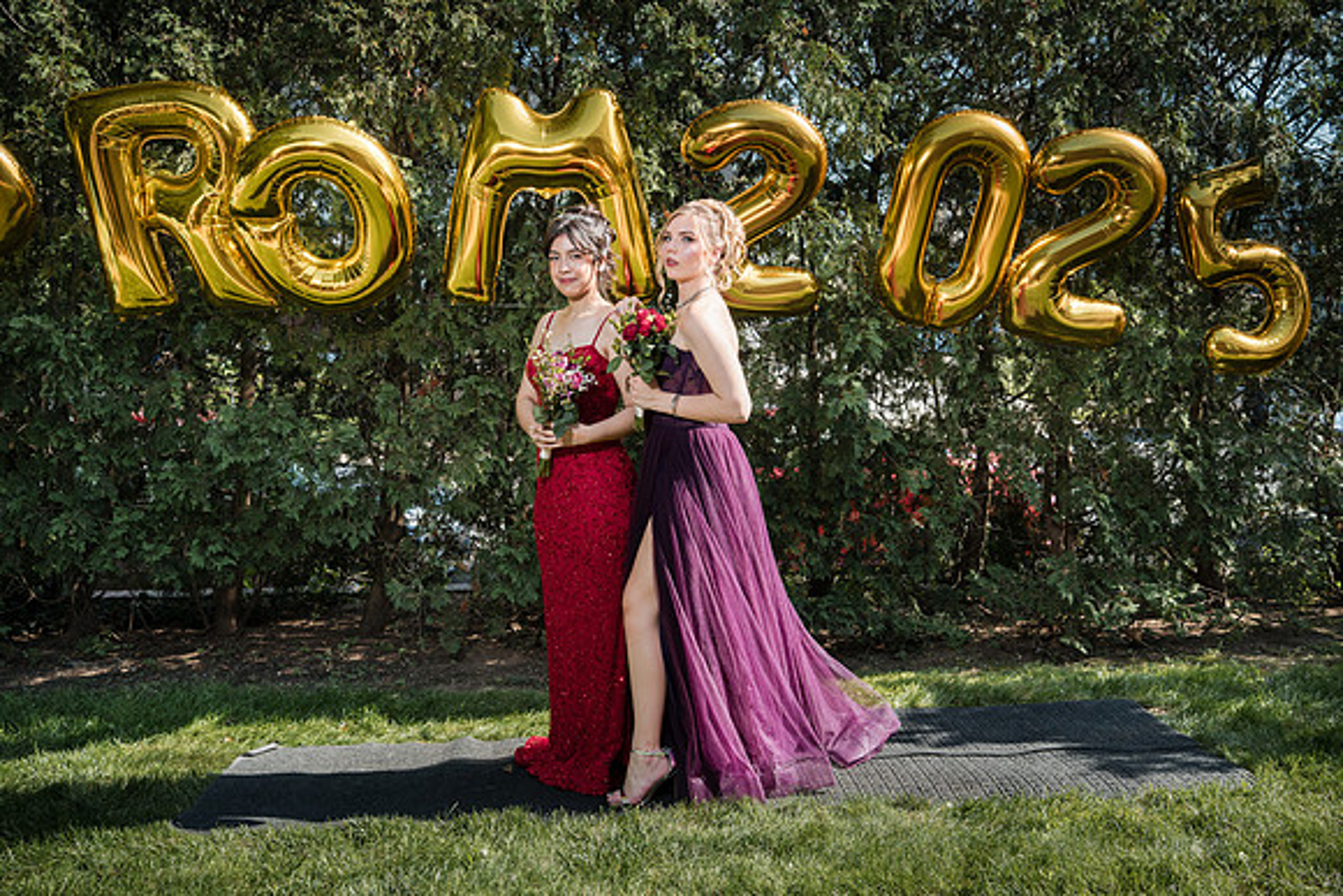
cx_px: 672
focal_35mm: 35
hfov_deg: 54.4
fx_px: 1306
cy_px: 448
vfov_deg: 37.9
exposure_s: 1/250
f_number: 5
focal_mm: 35
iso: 100
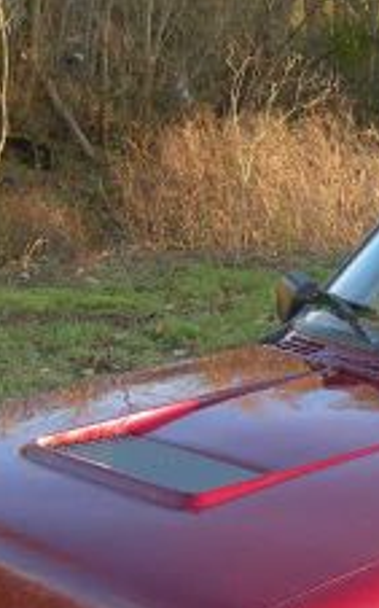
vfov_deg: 17.9
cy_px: 573
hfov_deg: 11.0
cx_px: 586
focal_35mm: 114
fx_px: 1886
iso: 50
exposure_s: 1/103
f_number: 2.8
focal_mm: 7.8
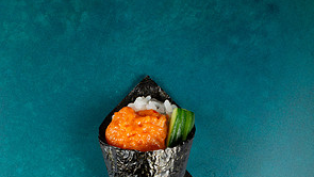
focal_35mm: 80
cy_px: 177
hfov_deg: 26.5
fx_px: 666
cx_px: 159
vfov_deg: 14.9
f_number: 10
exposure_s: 1/200
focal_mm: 50
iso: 250
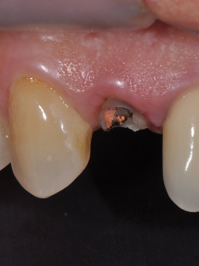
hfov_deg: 4.2
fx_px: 2685
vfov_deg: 5.7
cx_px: 136
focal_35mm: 350
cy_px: 131
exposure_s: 1/60
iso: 200
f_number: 22
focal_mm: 105
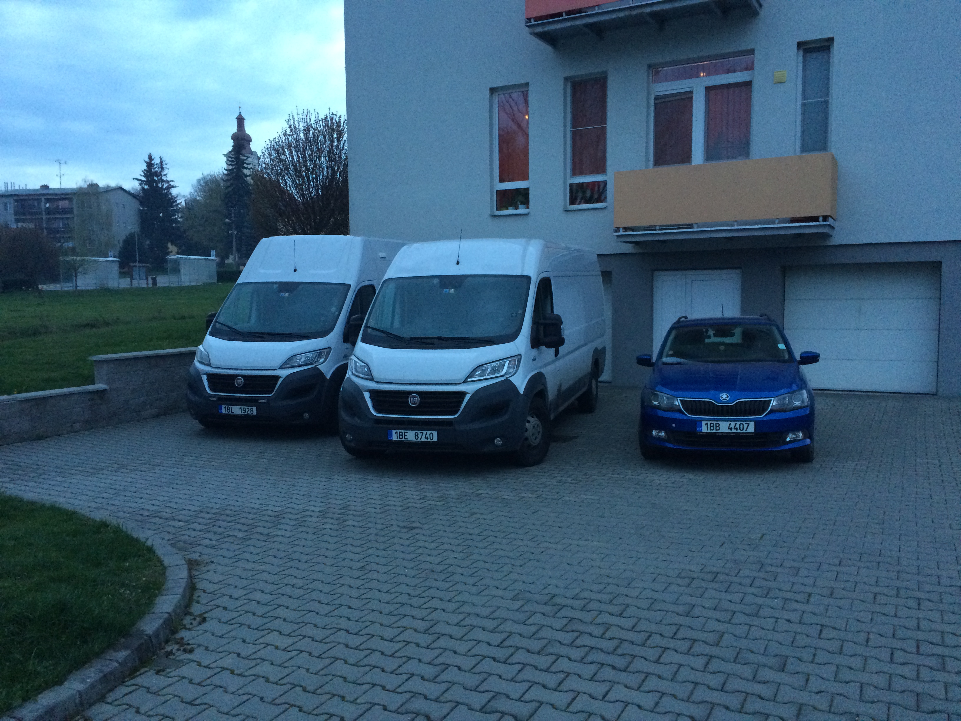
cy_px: 360
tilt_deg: -1.6
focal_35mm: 29
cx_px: 480
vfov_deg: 48.2
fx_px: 805
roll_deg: +2.0
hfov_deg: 61.7
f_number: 2.2
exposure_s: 1/33
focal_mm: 4.15
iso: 250
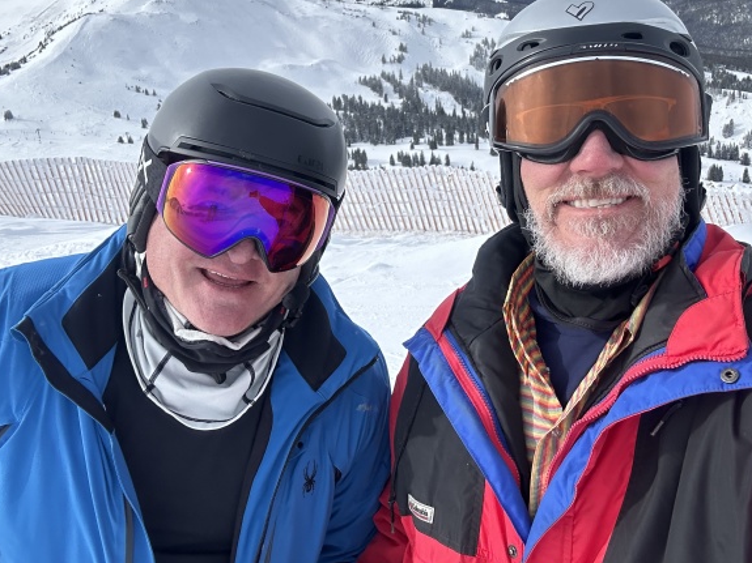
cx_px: 407
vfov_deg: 43.5
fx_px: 695
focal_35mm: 32
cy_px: 183
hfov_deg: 56.8
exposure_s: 1/1225
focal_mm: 2.69
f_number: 1.9
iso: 25
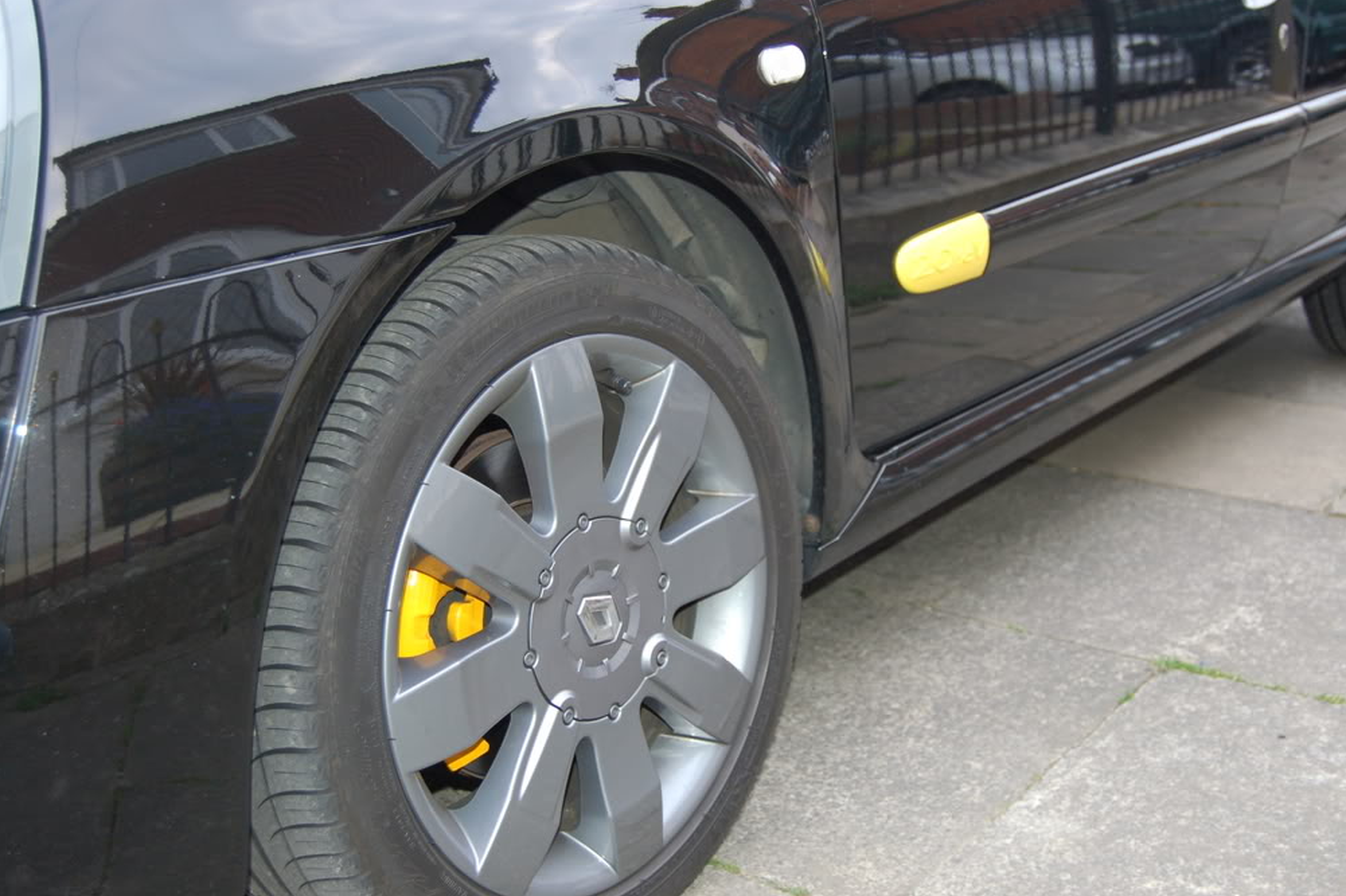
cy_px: 452
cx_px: 683
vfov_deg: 29.2
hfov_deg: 42.7
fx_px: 1719
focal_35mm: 46
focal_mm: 30
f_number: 4.2
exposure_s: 1/60
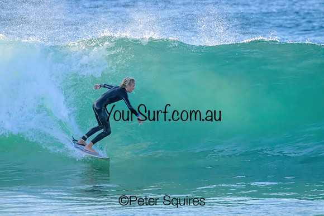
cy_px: 108
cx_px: 162
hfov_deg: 2.6
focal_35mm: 800
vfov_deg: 1.7
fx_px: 7201
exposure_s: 1/2000
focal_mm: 800
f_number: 11
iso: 5000
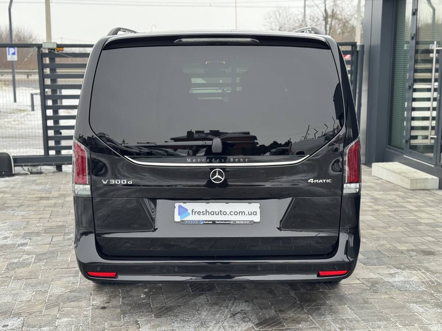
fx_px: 613
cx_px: 221
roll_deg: +0.7
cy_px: 166
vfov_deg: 30.3
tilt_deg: -9.9
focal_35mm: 48
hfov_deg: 39.7
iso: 64
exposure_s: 1/239
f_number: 1.78
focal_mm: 6.76
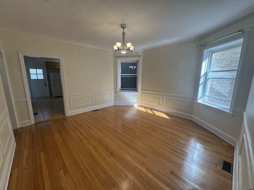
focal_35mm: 14
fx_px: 103
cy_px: 95
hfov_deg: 102.1
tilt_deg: -10.4
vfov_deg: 85.7
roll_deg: -0.5
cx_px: 127
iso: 64
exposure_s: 1/120
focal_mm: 2.22
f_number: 2.2
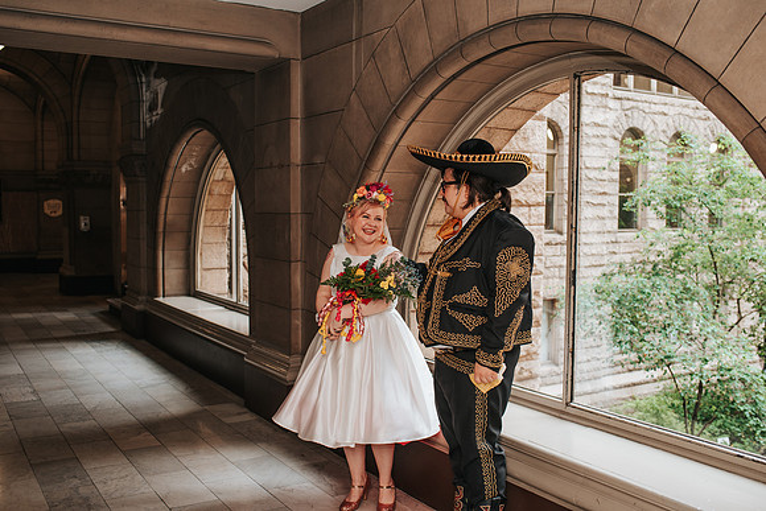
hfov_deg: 53.1
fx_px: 766
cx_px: 377
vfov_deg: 36.9
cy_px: 256
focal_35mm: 36
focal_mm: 35
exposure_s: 1/160
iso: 720
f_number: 4
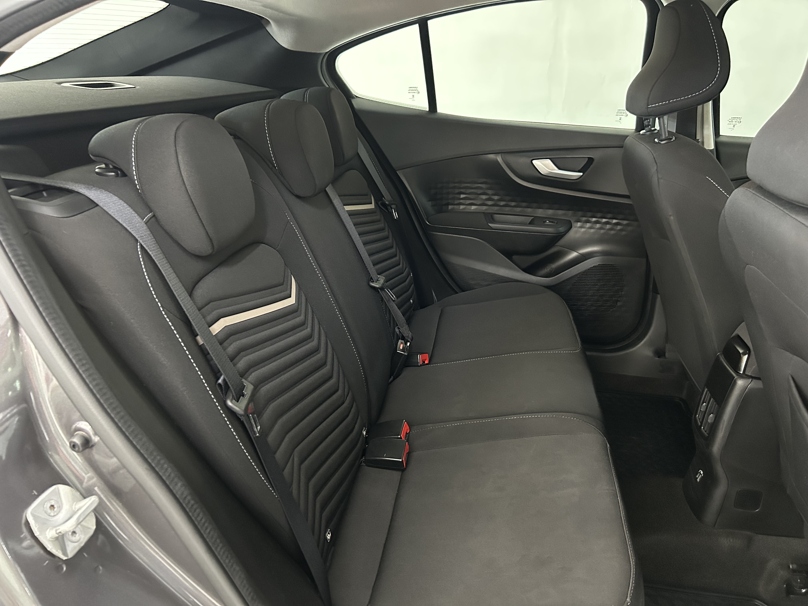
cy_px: 303
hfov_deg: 67.3
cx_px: 404
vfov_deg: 53.1
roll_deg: +0.5
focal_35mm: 26
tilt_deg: -20.7
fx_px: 607
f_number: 1.5
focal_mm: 5.7
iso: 640
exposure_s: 1/30
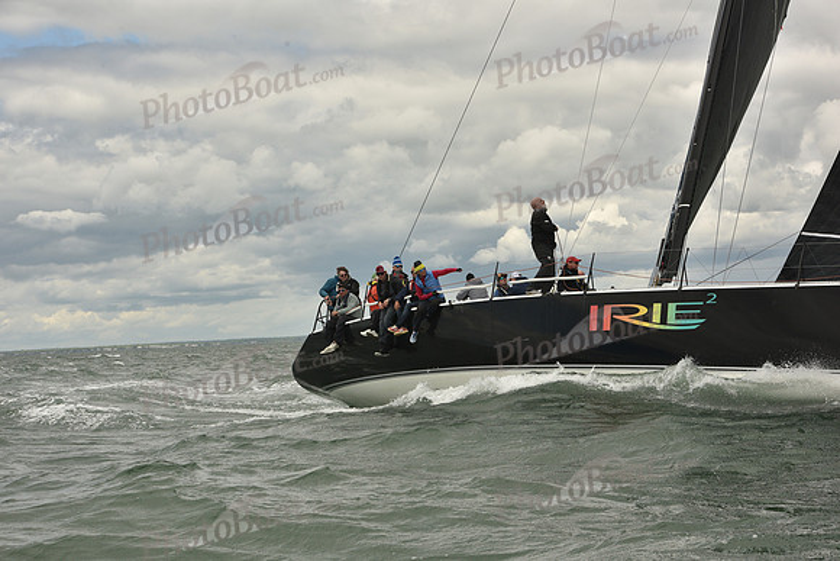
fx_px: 1867
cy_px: 280
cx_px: 420
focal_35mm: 80
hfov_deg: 25.4
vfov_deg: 17.1
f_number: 11
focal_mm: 80
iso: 320
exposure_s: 1/800
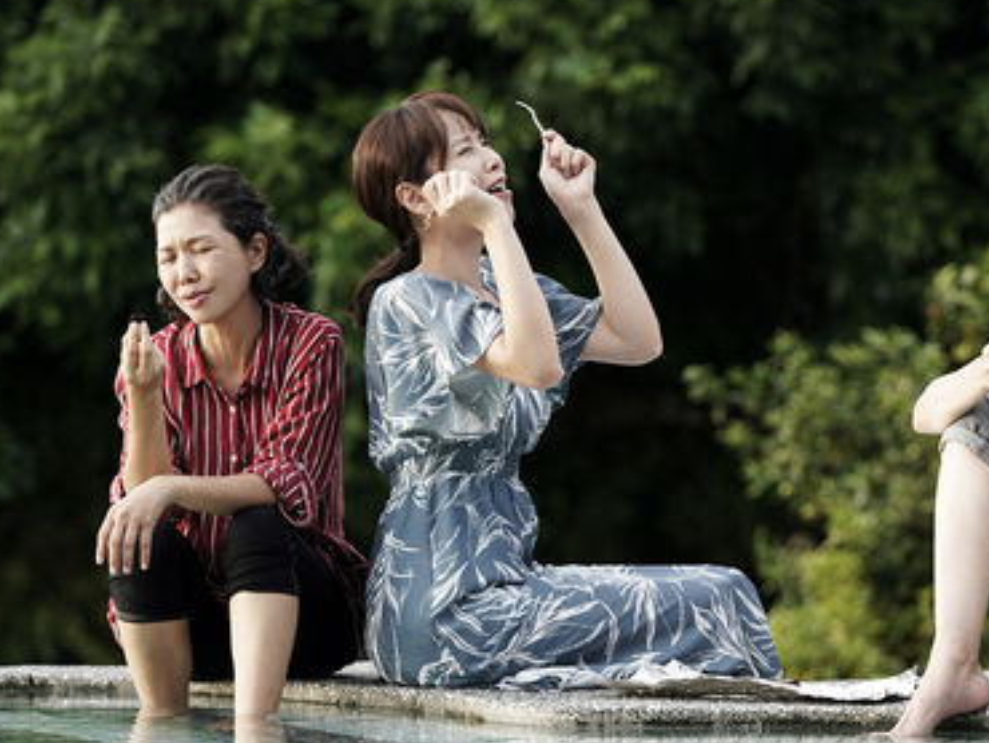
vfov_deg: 5.8
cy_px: 473
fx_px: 7347
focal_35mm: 257
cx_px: 655
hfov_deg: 7.7
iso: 200
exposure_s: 1/400
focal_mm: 165
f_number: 3.5
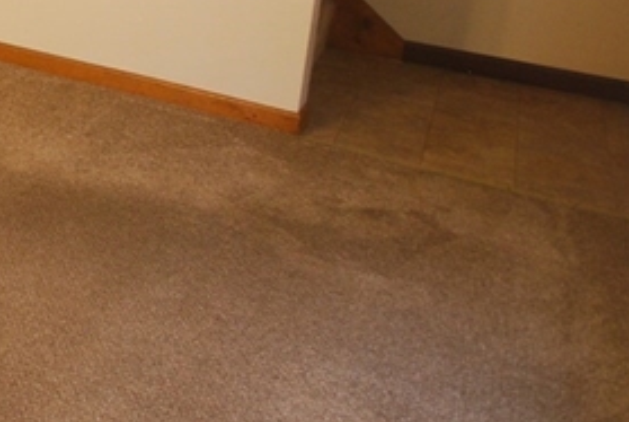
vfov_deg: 22.4
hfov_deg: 26.4
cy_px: -109
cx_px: -313
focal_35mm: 55
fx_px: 962
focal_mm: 10
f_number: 4
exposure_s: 1/25
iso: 400
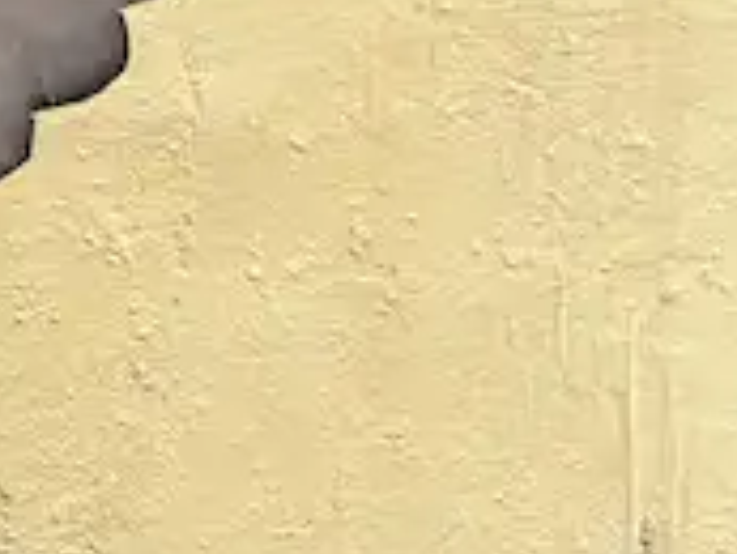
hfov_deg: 6.5
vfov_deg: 5.3
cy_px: 682
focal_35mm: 277
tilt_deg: -1.1
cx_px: -1508
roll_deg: -0.2
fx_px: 5902
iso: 100
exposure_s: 1/113
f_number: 1.78
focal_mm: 6.76
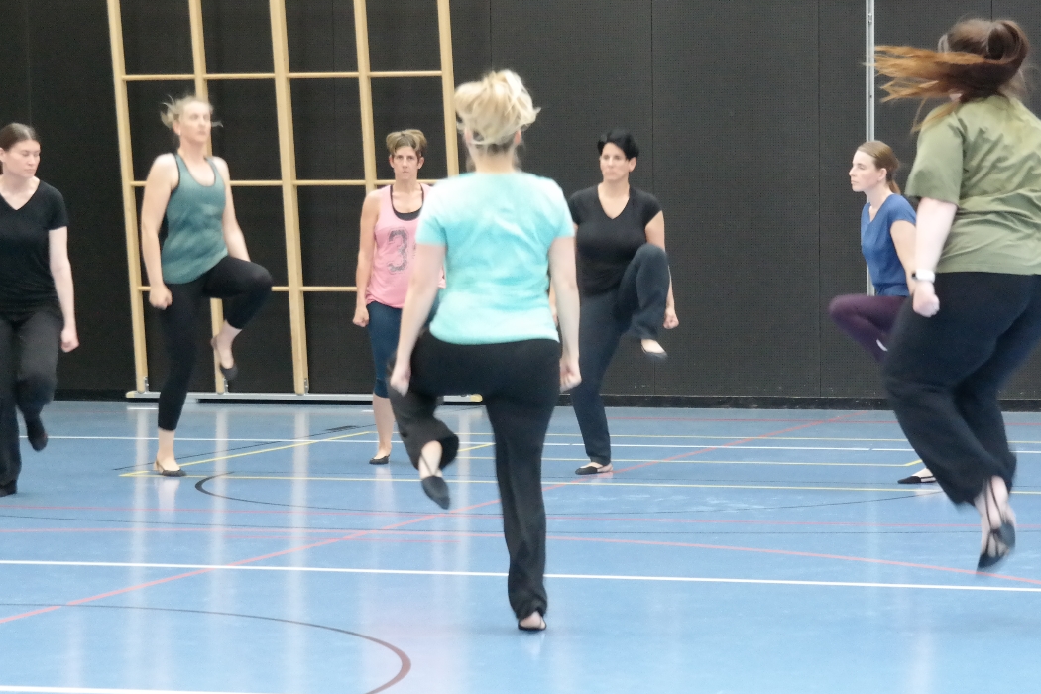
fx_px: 3701
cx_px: 635
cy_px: 371
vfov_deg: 10.7
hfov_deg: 16.0
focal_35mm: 128
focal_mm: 55
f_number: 6.3
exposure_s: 1/60
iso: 3200
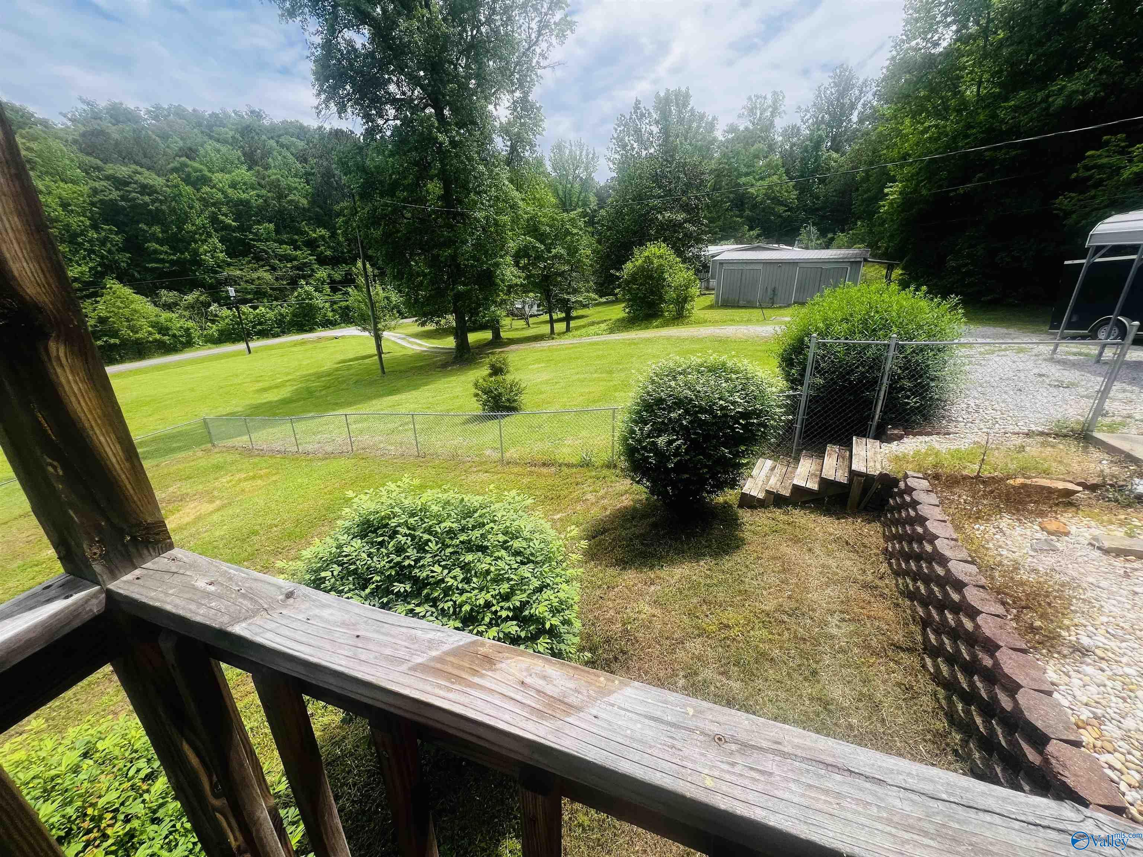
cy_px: 428
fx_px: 429
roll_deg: +1.0
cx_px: 572
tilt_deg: -22.9
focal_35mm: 13
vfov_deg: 89.9
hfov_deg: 106.2
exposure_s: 1/827
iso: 32
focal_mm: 1.57
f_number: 1.8
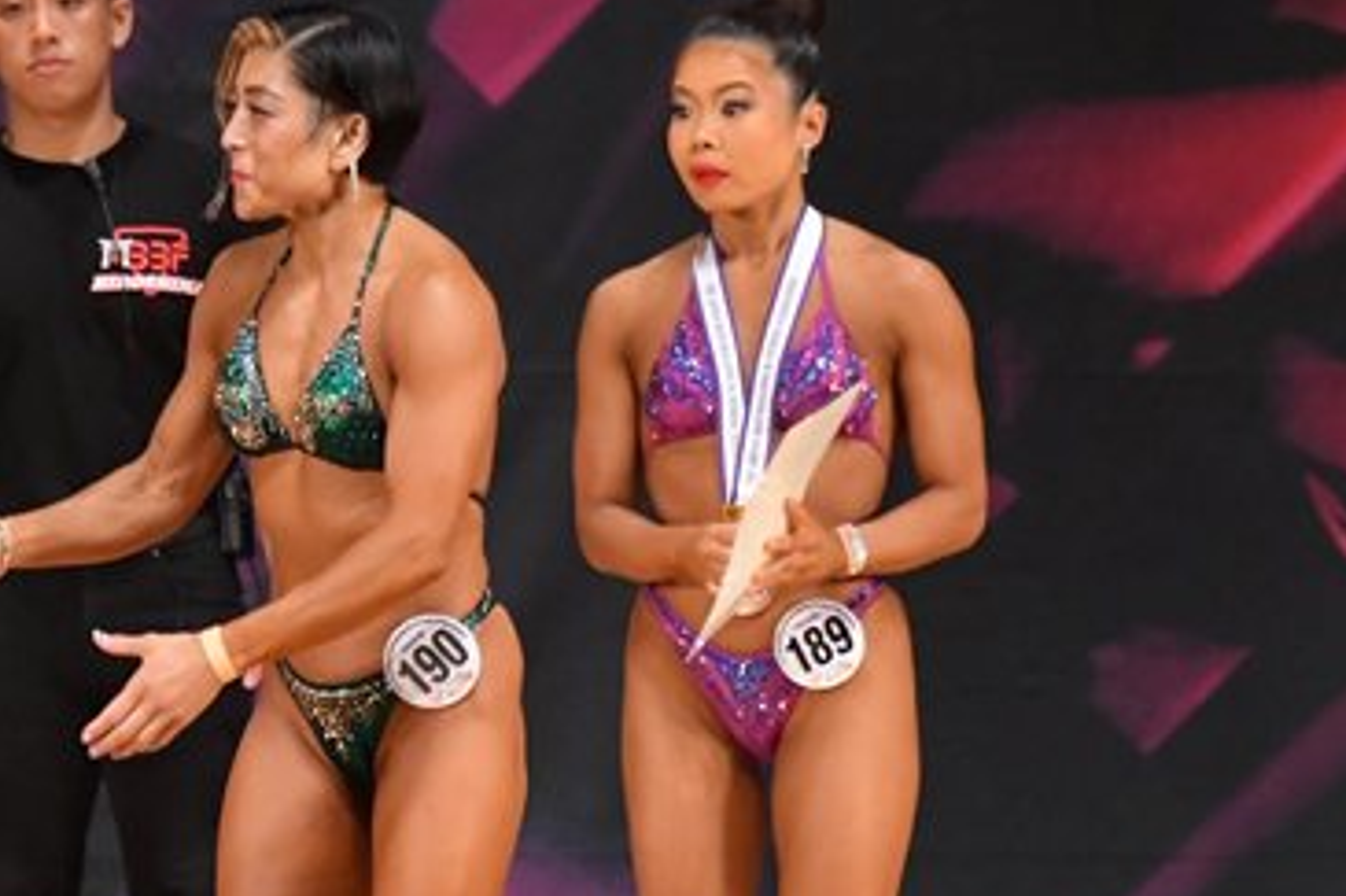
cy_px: 771
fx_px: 21451
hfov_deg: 3.6
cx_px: 245
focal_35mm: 574
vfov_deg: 2.4
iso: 5600
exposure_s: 1/400
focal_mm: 180
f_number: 5.6
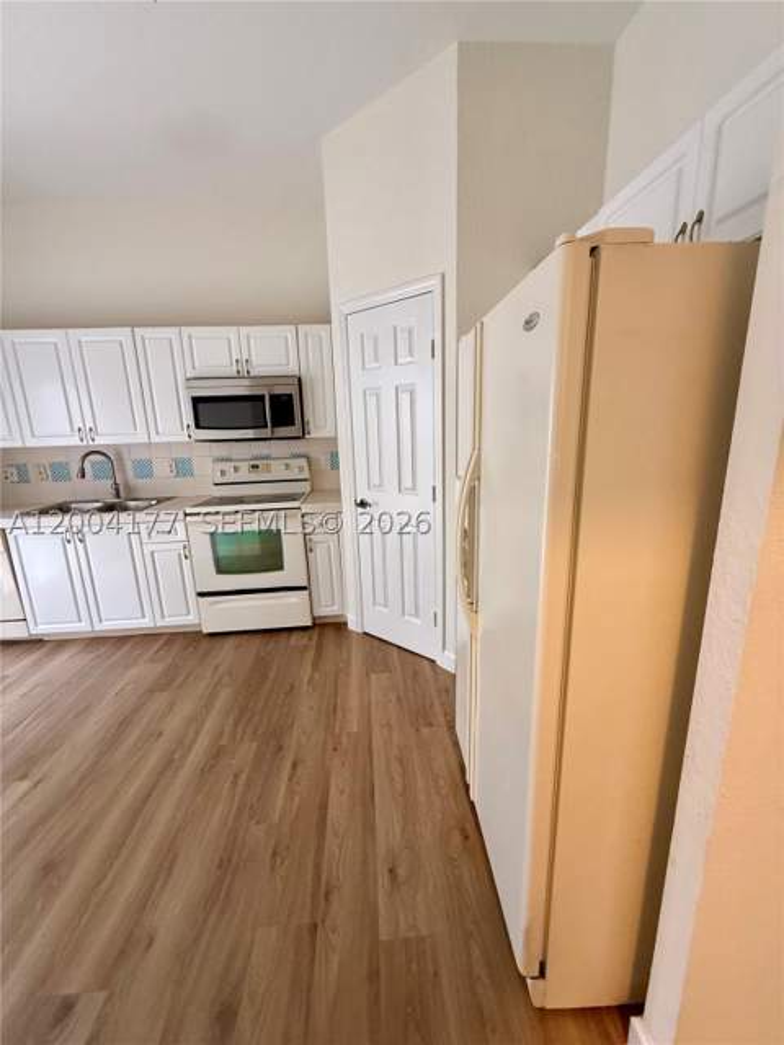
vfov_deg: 102.1
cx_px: 392
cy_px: 522
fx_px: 423
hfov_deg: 85.7
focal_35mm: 14
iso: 320
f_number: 2.2
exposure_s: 1/99
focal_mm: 2.22
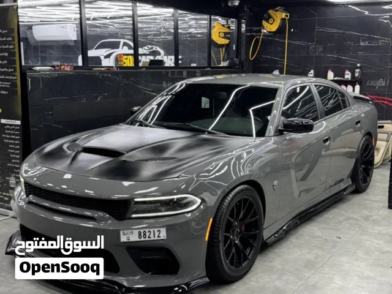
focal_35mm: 24
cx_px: 196
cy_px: 147
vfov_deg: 56.8
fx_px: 272
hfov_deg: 71.6
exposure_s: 1/100
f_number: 1.78
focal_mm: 6.76
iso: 125
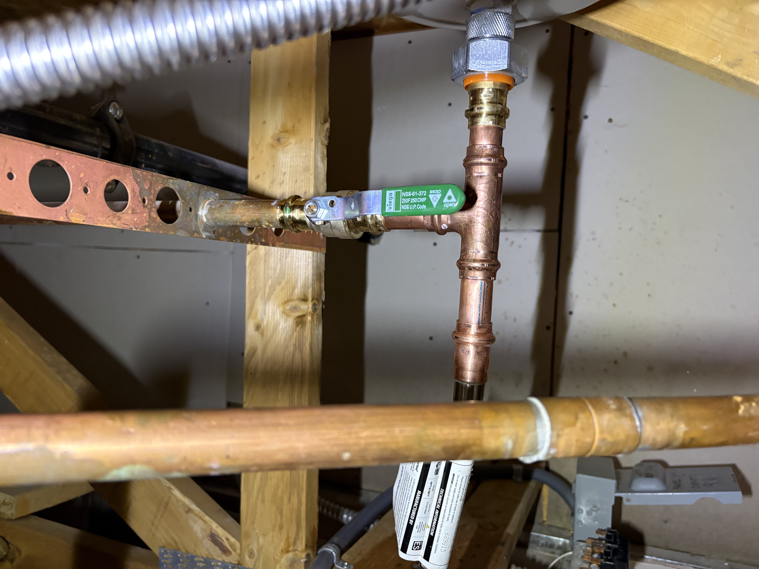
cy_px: 284
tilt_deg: -0.3
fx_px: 570
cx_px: 380
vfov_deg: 53.1
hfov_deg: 67.3
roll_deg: -3.3
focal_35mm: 26
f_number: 1.6
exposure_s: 1/50
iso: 400
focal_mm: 5.96
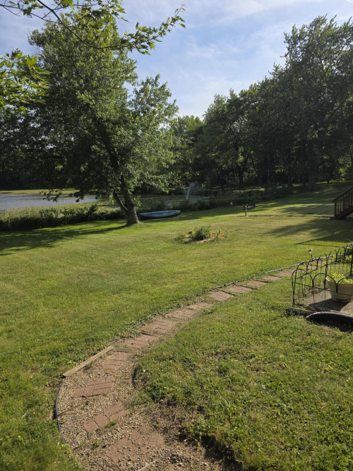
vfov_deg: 73.9
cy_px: 236
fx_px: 313
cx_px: 176
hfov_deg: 58.9
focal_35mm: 23
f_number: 1.7
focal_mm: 6.3
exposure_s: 1/722
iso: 12
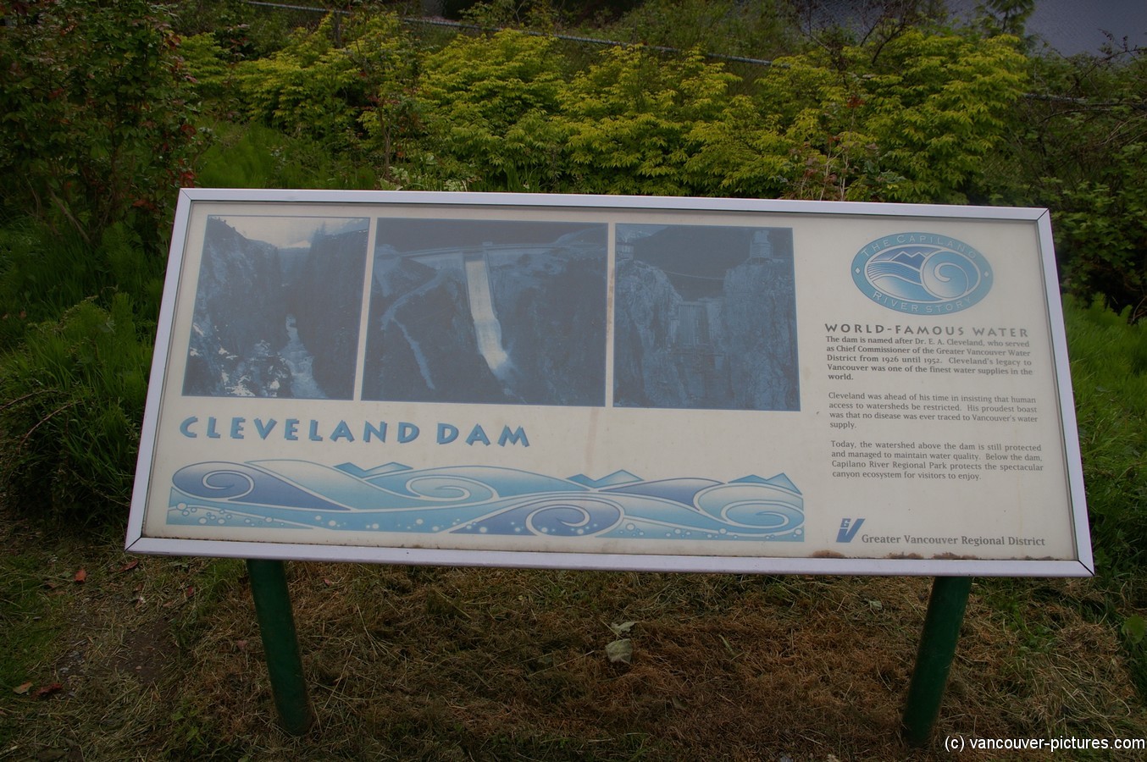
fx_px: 1003
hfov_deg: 59.5
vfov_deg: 41.6
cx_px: 574
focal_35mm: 32
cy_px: 381
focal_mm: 21
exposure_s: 1/350
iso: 200
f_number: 8
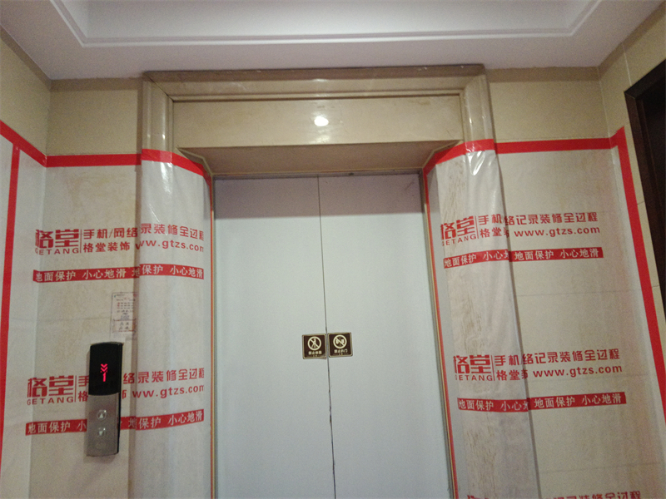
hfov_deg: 67.3
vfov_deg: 53.1
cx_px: 333
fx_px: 500
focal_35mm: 26
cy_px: 250
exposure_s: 1/25
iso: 3445
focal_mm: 3.96
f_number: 1.8
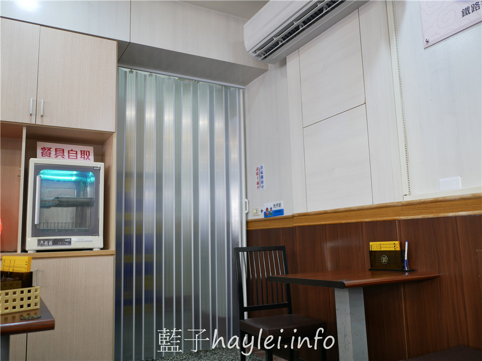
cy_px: 180
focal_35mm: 30
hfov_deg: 60.0
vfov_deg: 46.8
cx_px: 241
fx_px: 418
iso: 200
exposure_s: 1/80
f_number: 1.7
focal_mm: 15
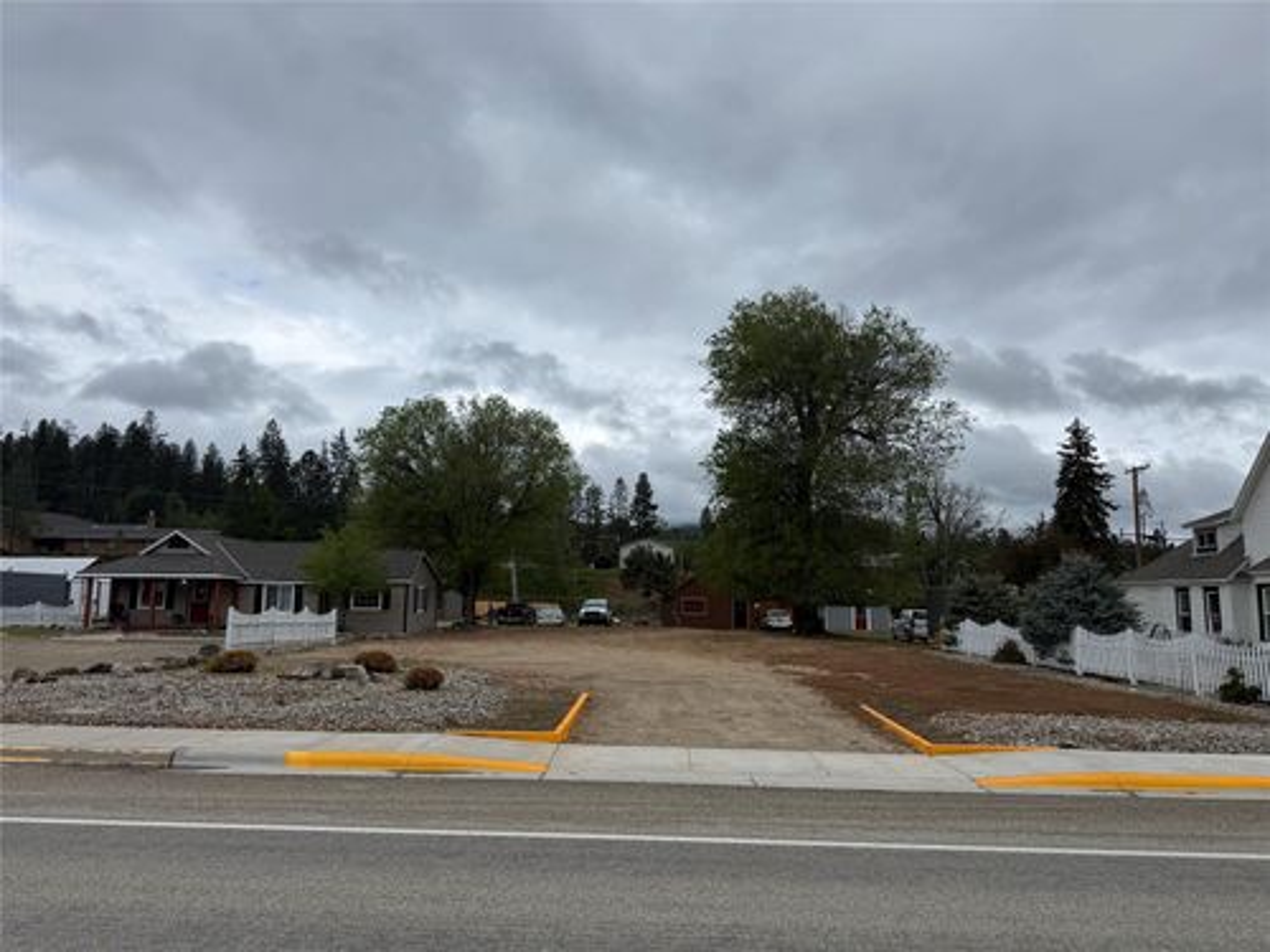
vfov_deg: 56.8
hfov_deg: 71.6
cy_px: 476
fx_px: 881
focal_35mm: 24
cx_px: 635
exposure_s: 1/4673
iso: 80
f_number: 1.78
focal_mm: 6.76
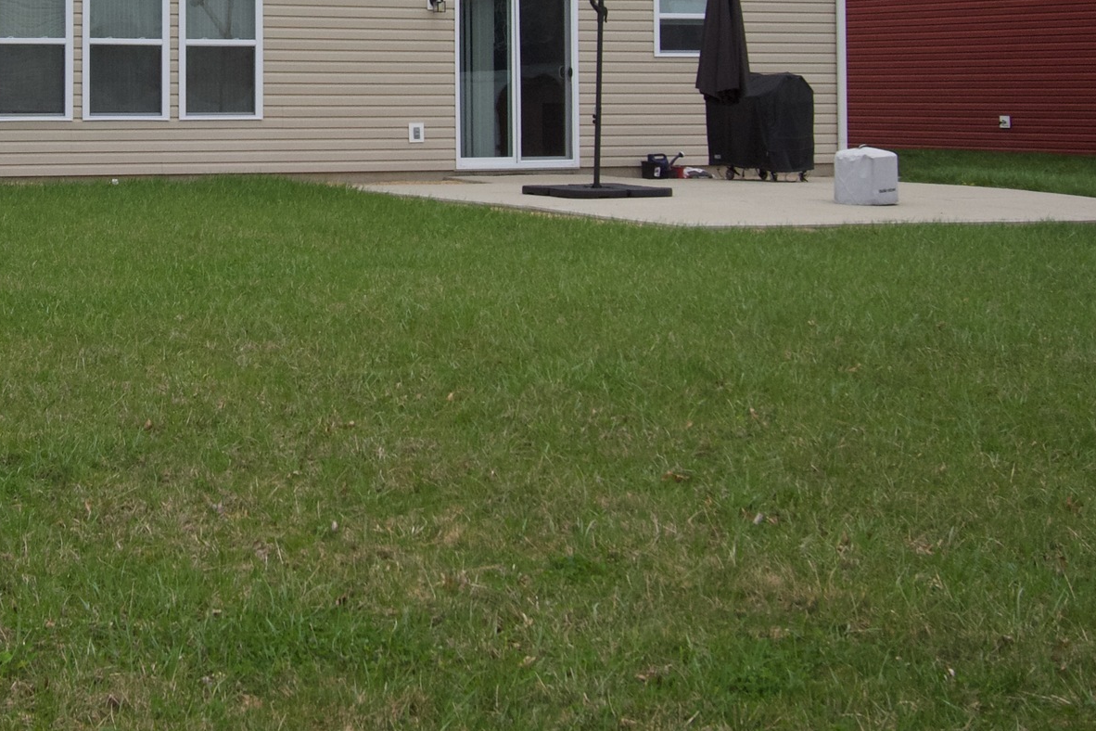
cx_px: 227
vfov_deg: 17.1
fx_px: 2374
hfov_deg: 25.6
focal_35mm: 78
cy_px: -22
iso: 800
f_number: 6.3
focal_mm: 20
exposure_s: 1/1600
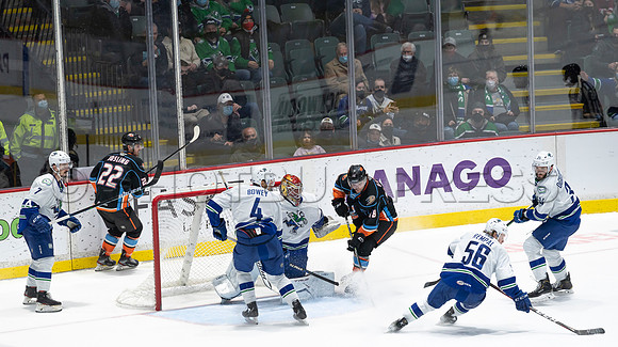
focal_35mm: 231
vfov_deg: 5.3
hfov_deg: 9.4
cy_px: 227
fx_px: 3775
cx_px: 294
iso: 1600
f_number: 4
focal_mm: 200
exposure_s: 1/640
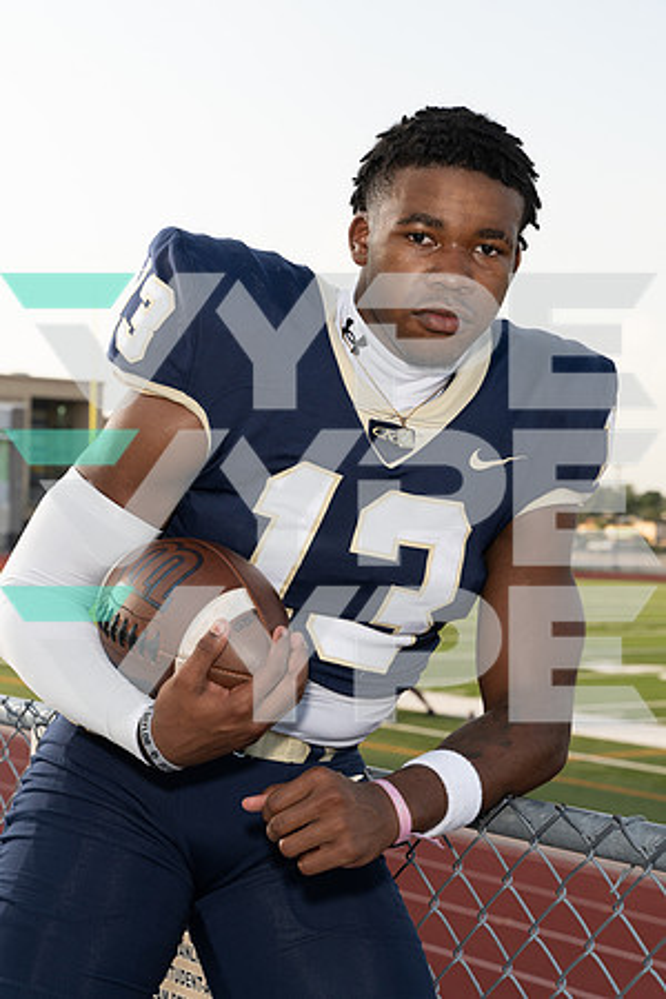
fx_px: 1942
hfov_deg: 19.5
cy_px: 500
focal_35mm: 70
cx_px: 333
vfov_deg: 28.8
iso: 400
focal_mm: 70
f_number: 8
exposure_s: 1/250
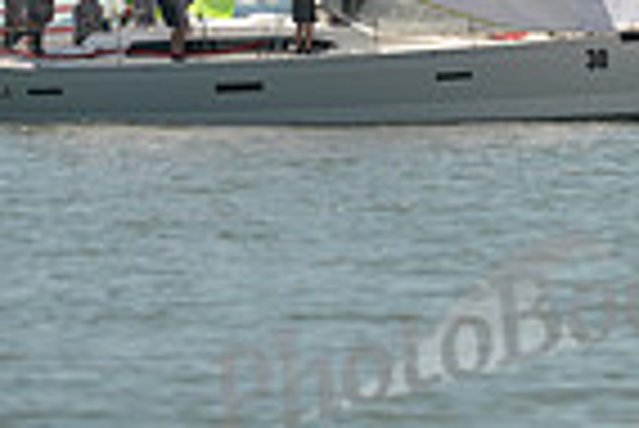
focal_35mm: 816
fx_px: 14499
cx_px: 1080
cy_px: -430
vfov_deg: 1.7
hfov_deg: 2.5
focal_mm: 200
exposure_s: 1/1600
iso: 200
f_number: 6.3
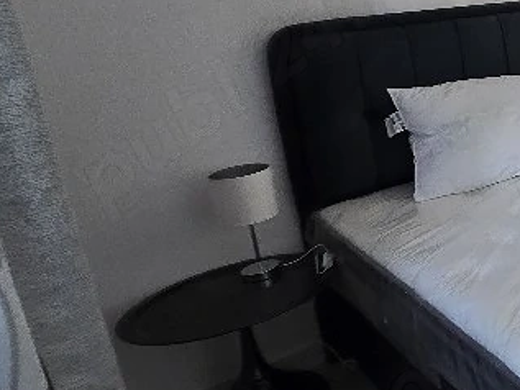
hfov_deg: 28.3
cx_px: 792
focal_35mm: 41
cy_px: 85
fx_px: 616
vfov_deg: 34.2
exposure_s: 1/50.3
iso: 160
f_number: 2.2
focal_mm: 2.2
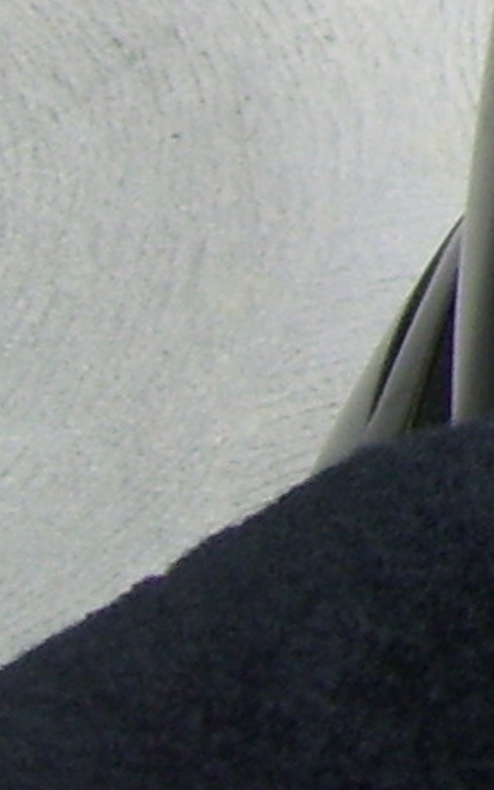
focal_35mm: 219
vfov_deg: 9.0
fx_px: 4719
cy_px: -847
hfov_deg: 5.4
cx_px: 1789
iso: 80
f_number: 2.7
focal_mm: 6
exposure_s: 1/180
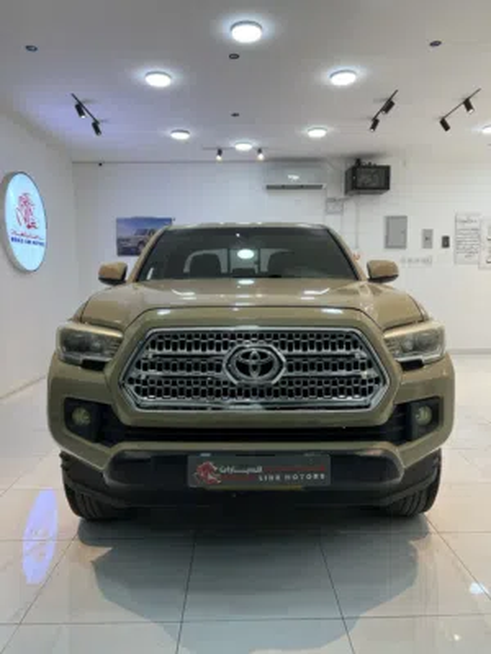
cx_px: 246
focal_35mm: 26
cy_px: 327
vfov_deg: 67.3
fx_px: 492
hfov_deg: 53.1
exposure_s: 1/177
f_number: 1.5
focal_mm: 5.7
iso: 40
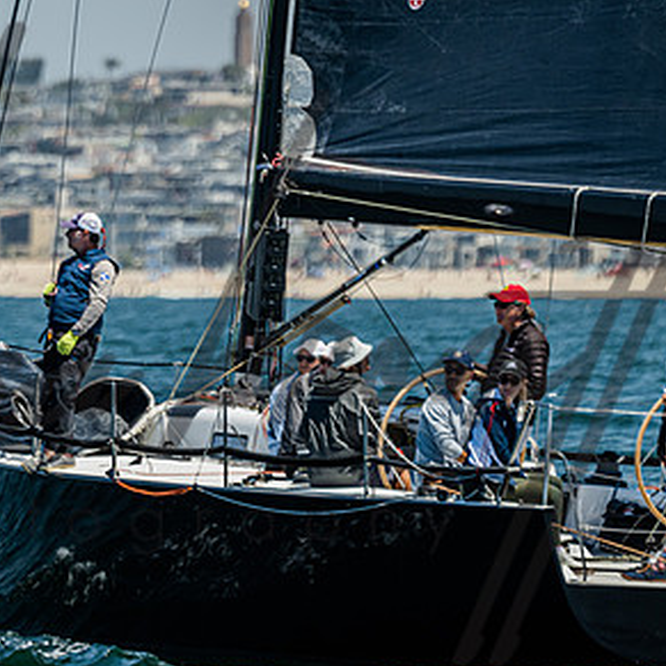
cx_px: 287
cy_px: 400
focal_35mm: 784
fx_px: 17065
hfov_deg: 2.2
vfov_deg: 2.2
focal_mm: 400
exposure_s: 1/800
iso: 320
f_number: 5.6
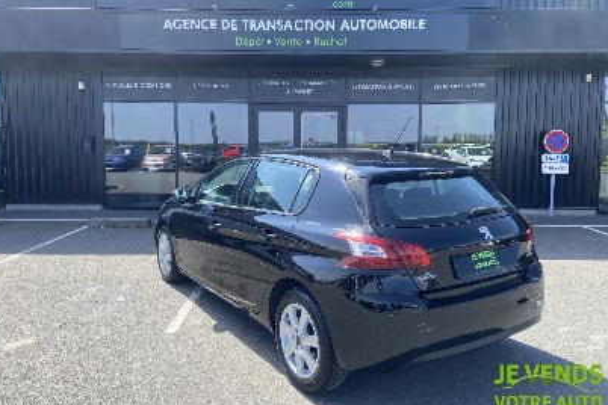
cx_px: 296
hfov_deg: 65.5
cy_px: 186
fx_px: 473
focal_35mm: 28
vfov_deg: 46.4
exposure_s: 1/778
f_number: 1.8
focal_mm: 4.25
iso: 32
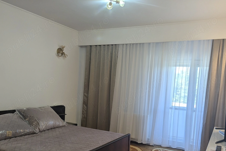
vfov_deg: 38.2
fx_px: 213
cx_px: 111
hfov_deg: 55.8
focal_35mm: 34
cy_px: 107
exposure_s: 1/100
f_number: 1.85
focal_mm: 6.81
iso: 35
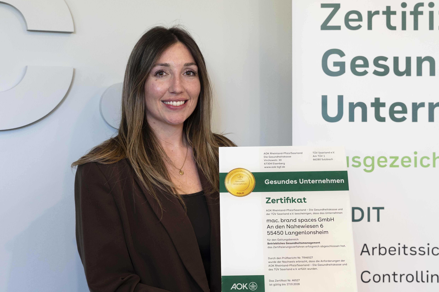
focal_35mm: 69
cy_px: 182
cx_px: 271
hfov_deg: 29.3
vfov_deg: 19.8
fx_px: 837
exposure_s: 1/50
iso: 400
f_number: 2.8
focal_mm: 44.4
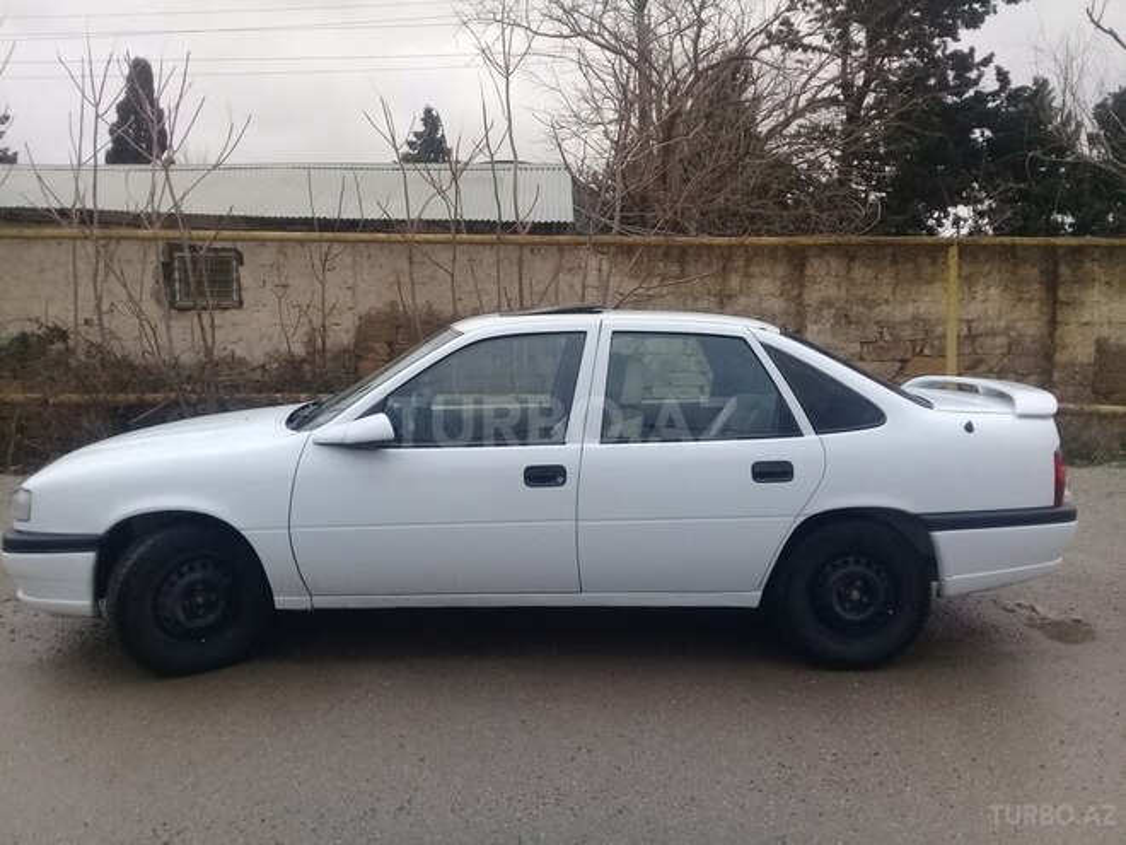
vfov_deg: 45.4
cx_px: 563
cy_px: 422
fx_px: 1008
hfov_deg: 58.4
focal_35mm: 31
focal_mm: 3.3
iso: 64
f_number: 2.2
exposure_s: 1/60
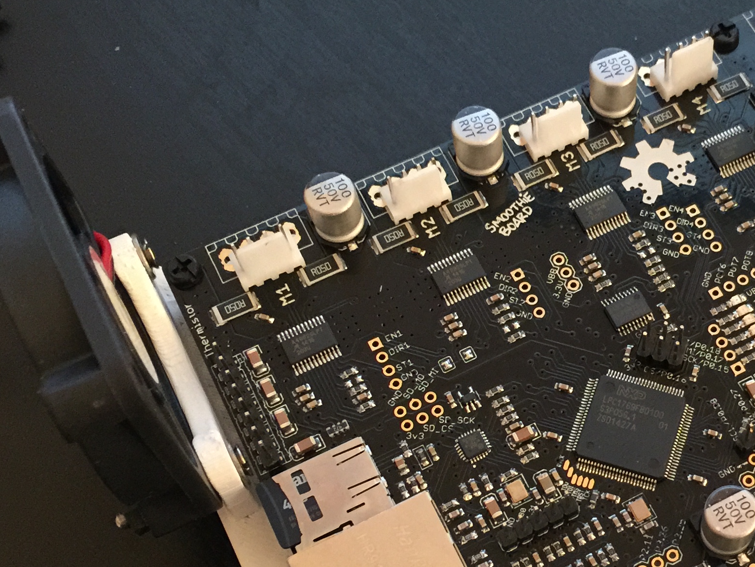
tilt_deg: -65.6
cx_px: 651
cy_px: 354
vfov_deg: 24.0
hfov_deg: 30.5
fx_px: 1330
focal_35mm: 61
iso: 160
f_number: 2.2
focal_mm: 4.15
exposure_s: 1/8
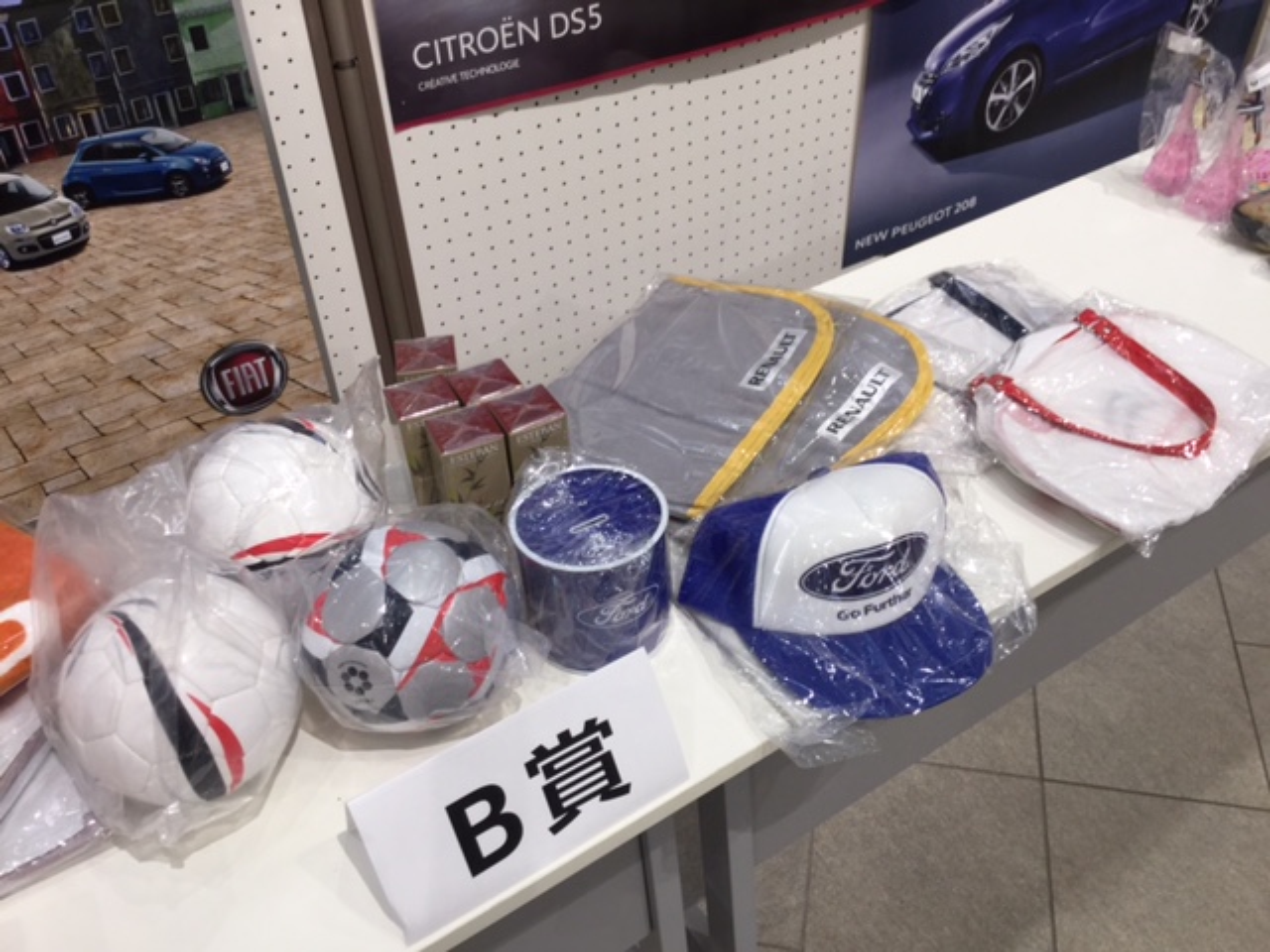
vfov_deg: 45.4
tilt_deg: -42.0
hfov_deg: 58.4
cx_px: 635
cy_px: 476
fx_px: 1137
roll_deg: +3.0
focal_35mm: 31
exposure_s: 1/30
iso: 40
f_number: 2.4
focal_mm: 3.3
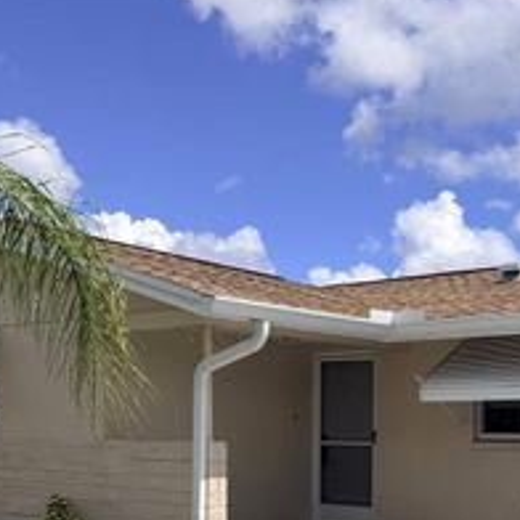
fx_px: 918
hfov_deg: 31.1
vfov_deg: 30.1
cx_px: 390
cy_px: 479
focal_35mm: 54
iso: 80
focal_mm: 6.76
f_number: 1.78
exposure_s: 1/7353
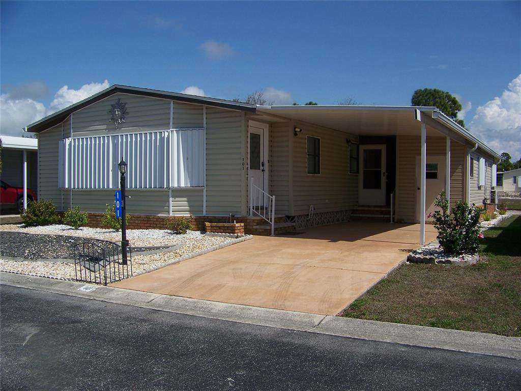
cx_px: 260
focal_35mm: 36
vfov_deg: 39.7
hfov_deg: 51.4
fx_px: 542
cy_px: 196
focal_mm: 5.85
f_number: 4
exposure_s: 1/1000
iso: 64
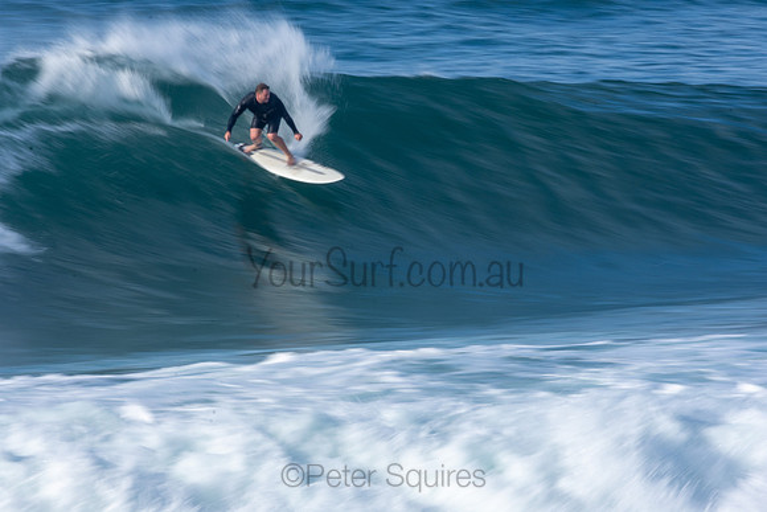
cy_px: 256
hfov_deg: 2.7
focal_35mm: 750
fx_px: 15982
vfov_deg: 1.8
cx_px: 384
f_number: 25
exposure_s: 1/30
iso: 100
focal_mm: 500
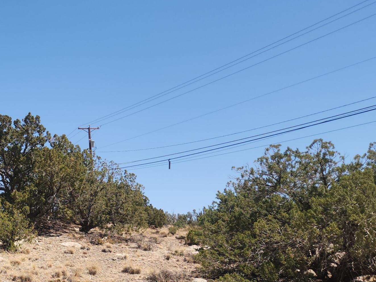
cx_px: -37
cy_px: 248
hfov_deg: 32.4
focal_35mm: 52
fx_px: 565
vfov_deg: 27.2
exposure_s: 1/1354
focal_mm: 5.4
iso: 20
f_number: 1.8
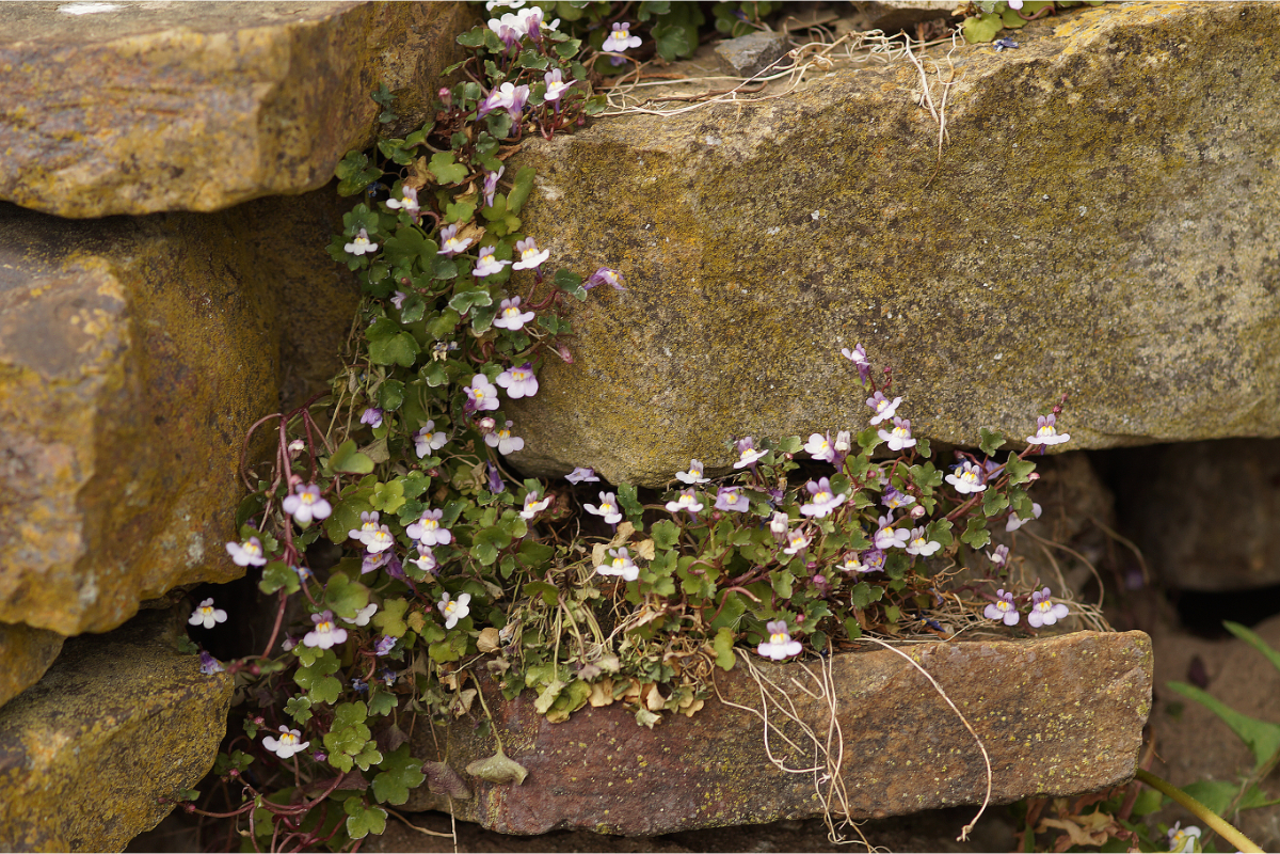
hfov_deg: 13.7
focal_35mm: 150
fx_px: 5333
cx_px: 640
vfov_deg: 9.1
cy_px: 427
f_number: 3.5
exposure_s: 1/320
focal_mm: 100
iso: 100
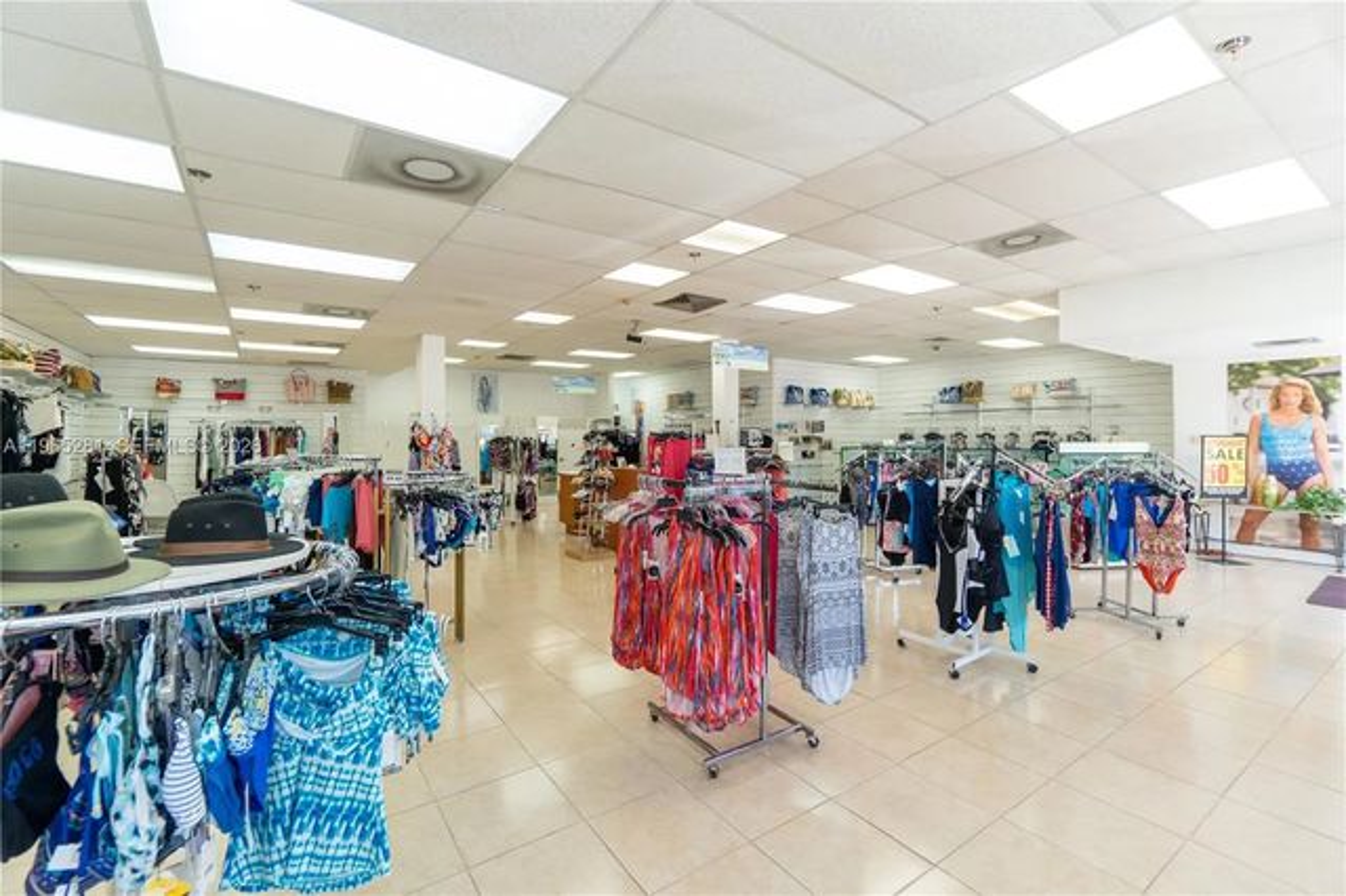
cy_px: 448
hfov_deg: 100.4
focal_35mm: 15
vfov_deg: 77.3
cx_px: 673
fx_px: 561
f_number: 4
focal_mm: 10
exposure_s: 1/80
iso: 200
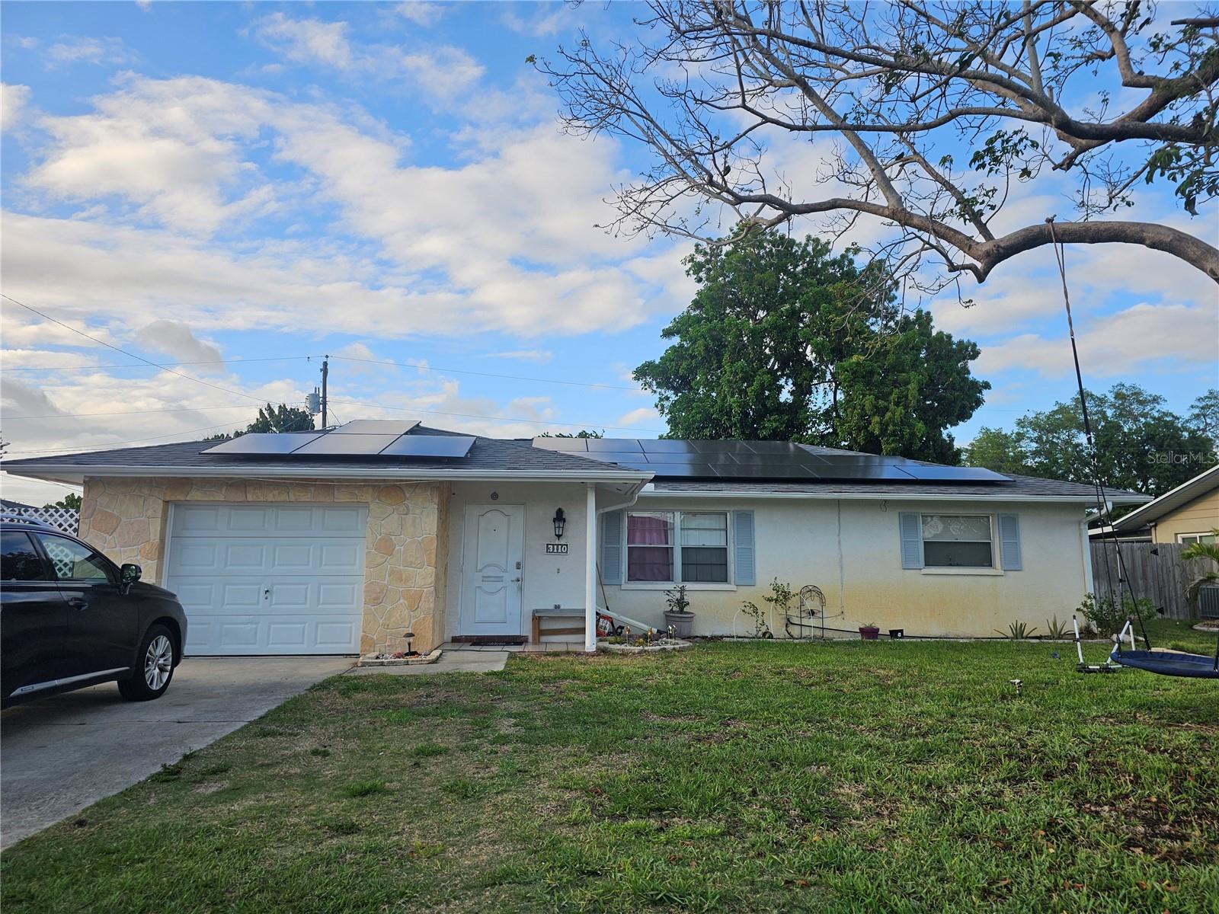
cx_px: 610
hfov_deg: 73.9
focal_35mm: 23
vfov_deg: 58.9
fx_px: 810
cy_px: 457
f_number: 1.7
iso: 10
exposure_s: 1/357
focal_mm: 6.3
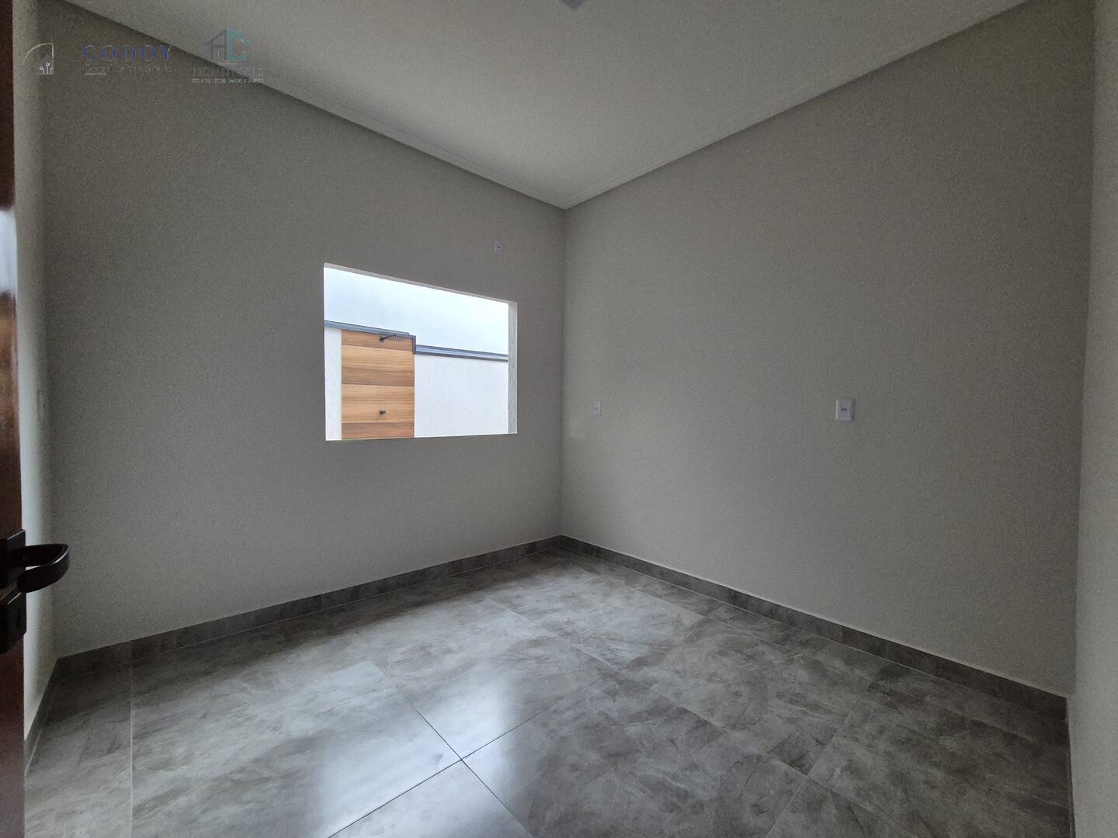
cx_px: 559
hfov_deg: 106.2
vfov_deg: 89.9
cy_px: 419
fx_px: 420
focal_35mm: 13
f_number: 2.2
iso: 640
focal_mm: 2.2
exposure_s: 1/60
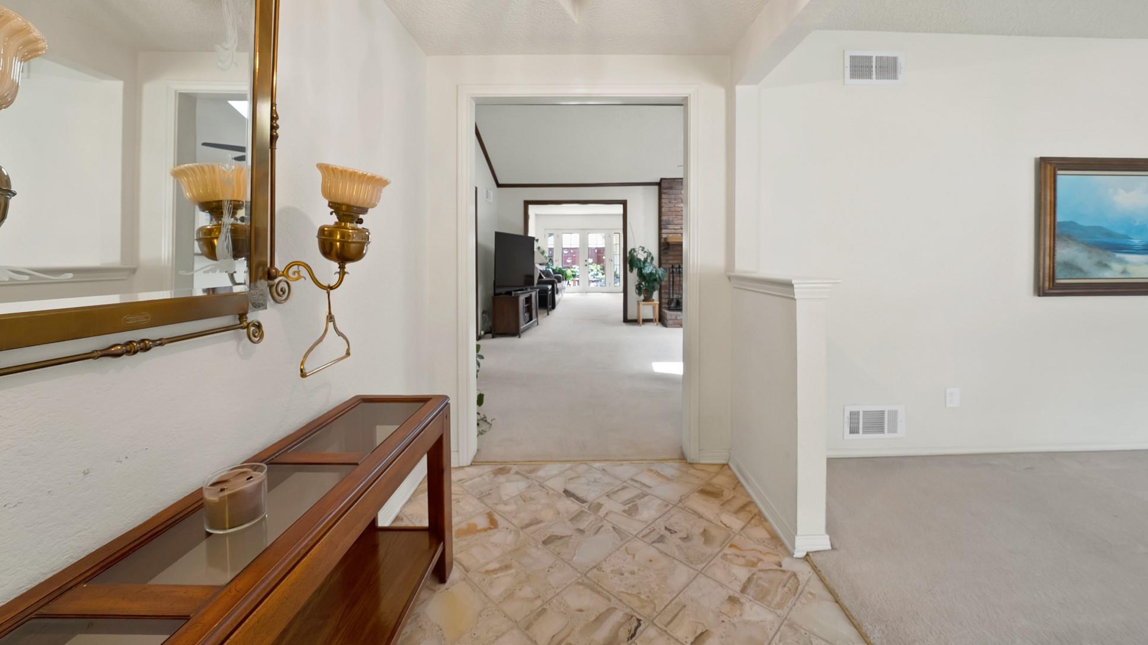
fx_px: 396
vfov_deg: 77.4
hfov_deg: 110.8
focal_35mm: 13
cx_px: 589
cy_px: 255
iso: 640
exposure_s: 1
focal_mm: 12
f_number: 9
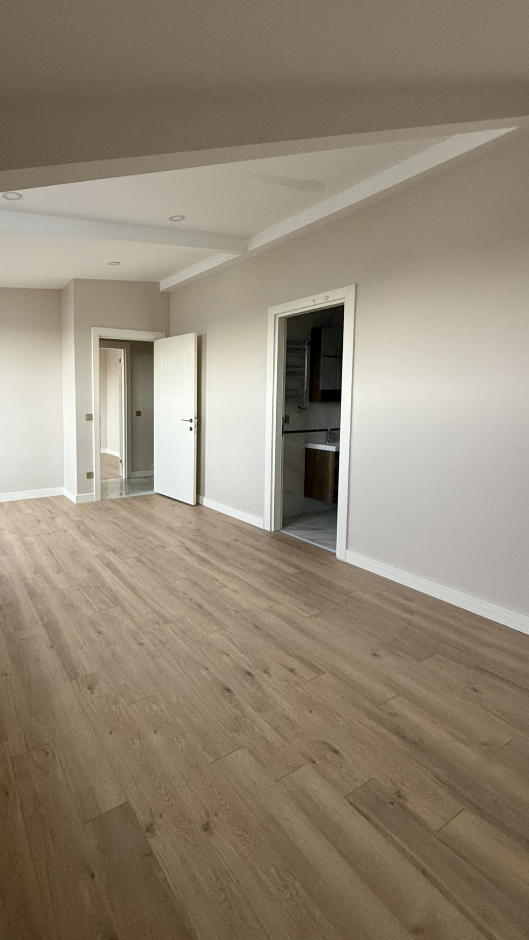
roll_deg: -0.1
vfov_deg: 95.8
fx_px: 424
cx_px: 159
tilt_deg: -4.6
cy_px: 436
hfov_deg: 61.7
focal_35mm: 17
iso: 320
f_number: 2.2
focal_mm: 2.22
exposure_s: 1/66
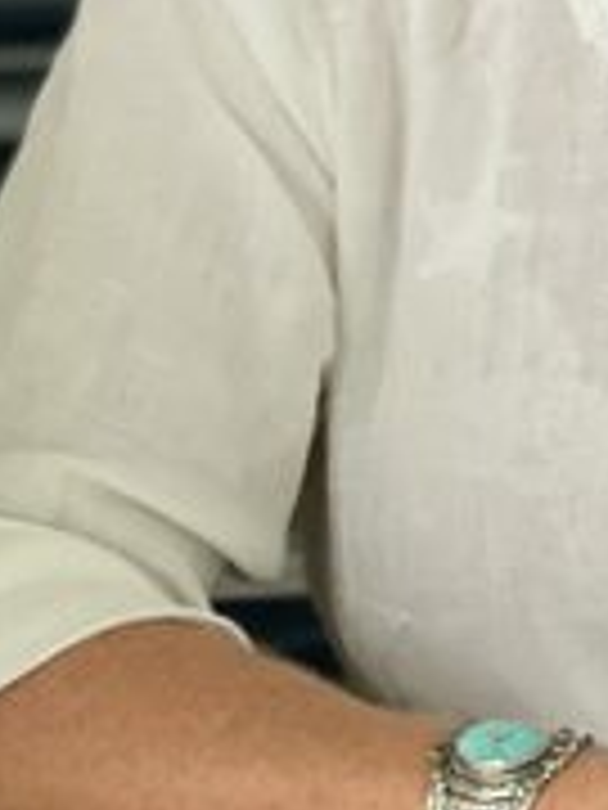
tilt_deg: -5.2
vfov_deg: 7.9
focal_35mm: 246
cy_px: -250
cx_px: 793
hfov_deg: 6.0
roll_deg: -1.8
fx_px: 5761
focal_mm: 7.5
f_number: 2.2
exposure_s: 1/121
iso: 250
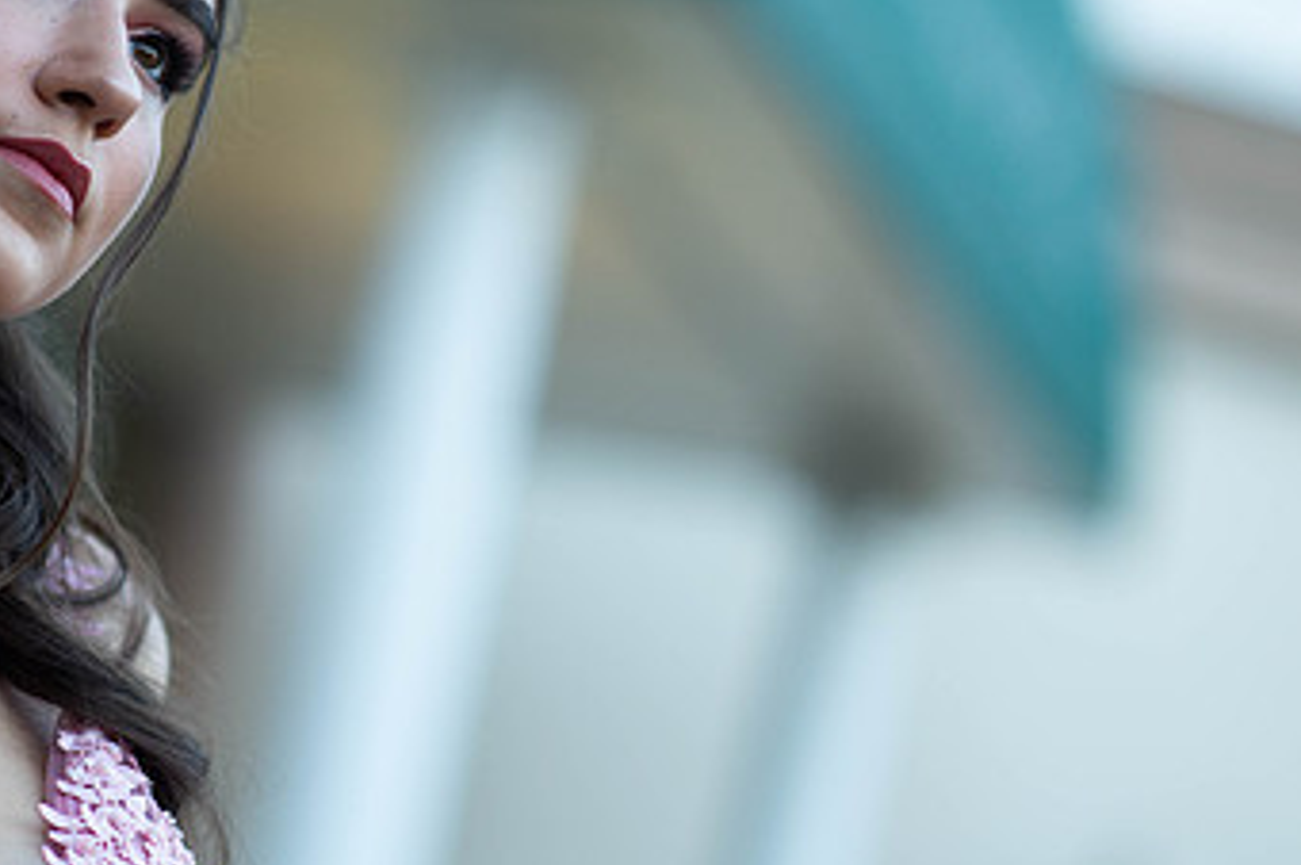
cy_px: 425
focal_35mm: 145
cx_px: 356
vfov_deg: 9.4
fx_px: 5235
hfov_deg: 14.1
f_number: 2
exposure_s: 1/640
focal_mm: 85
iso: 250
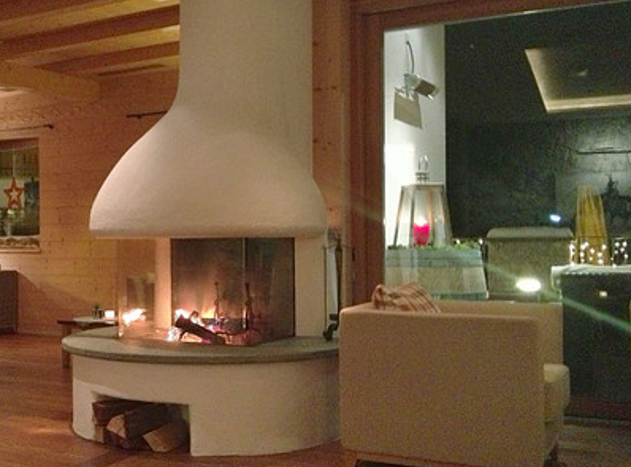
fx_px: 926
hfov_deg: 36.9
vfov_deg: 28.4
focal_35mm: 51
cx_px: 176
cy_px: 231
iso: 500
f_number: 2.4
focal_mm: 4.28
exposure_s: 1/15
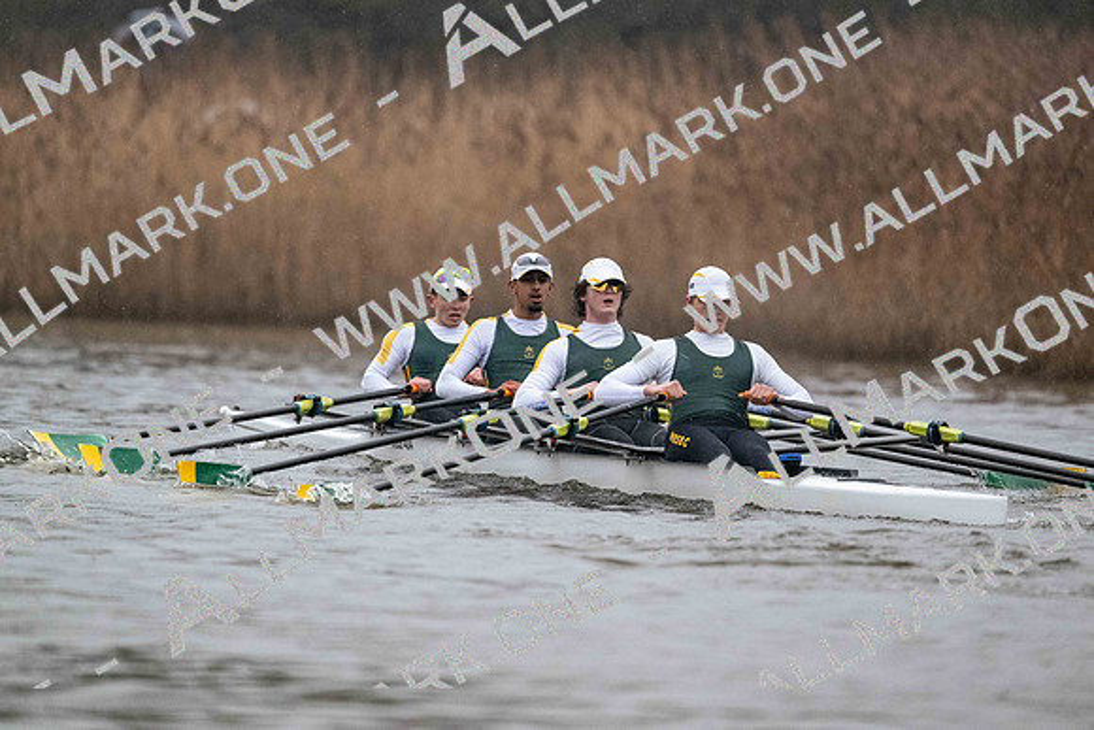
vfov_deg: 3.4
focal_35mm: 400
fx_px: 12158
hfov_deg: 5.2
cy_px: 365
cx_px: 547
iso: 5600
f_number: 4.5
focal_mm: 400
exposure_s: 1/1600
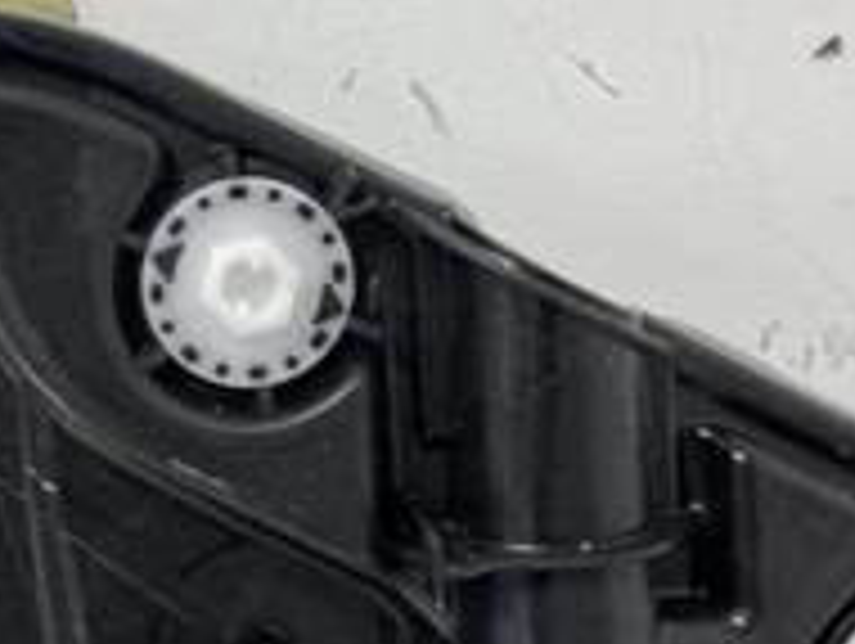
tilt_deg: -20.2
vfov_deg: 17.4
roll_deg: +1.0
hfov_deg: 22.6
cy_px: 65
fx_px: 2077
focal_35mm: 84
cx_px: 72
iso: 125
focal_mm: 5.1
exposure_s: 1/100
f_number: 1.6
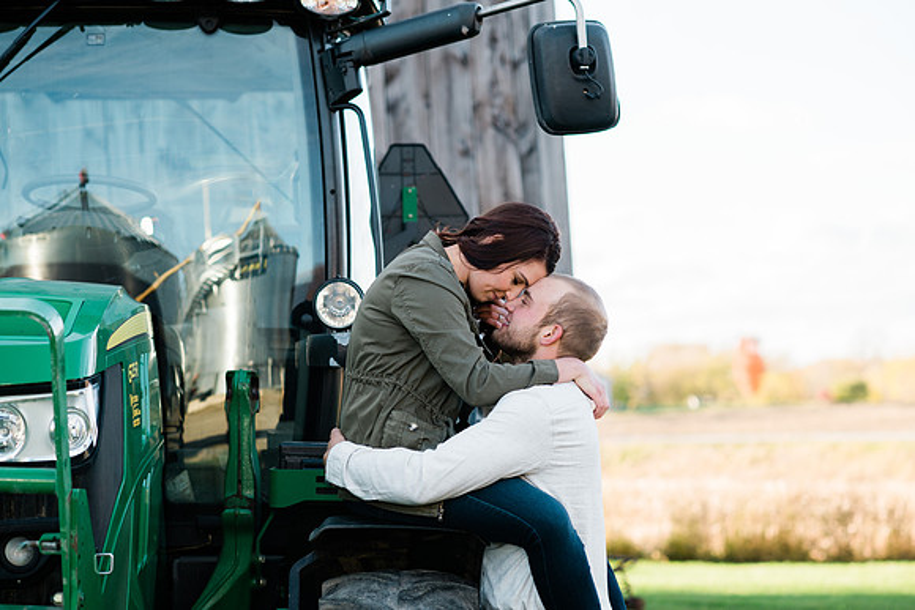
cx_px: 458
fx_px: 2244
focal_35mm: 88
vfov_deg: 15.5
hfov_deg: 23.0
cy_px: 305
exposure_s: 1/640
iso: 200
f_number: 3.2
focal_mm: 85
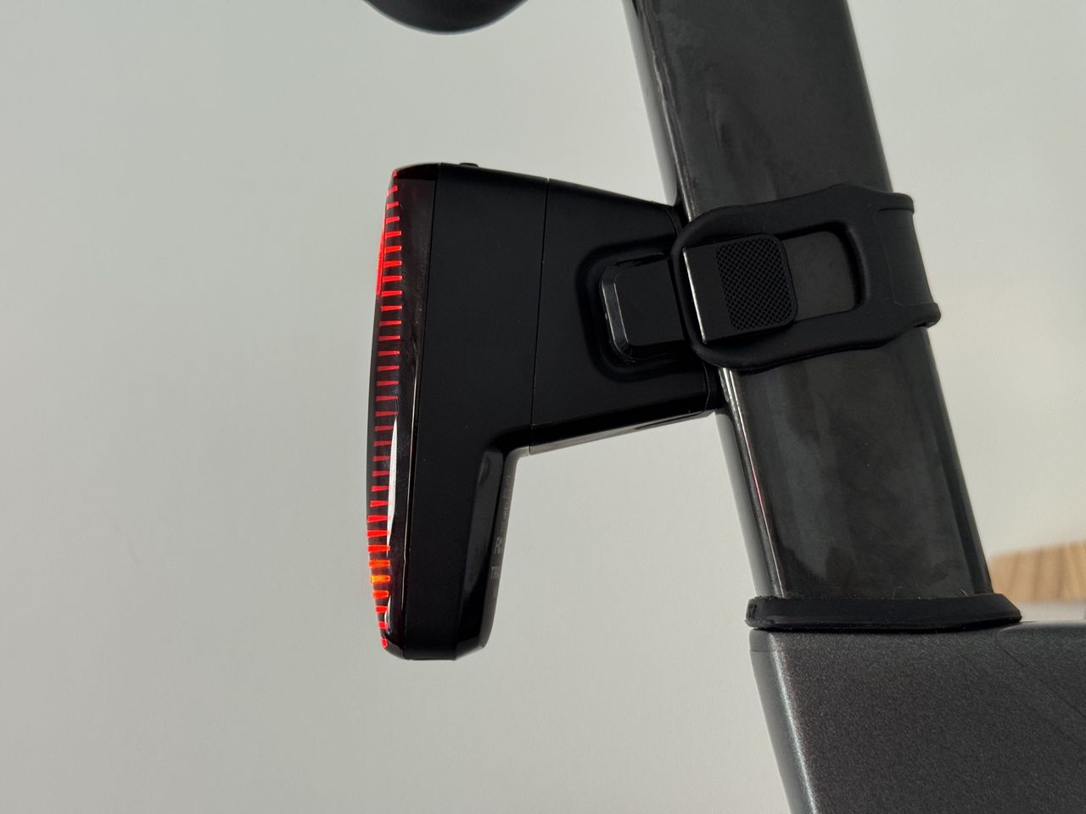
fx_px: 1506
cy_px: 407
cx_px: 543
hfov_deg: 39.7
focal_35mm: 48
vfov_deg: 30.3
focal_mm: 6.76
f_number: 1.78
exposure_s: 1/60
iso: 160
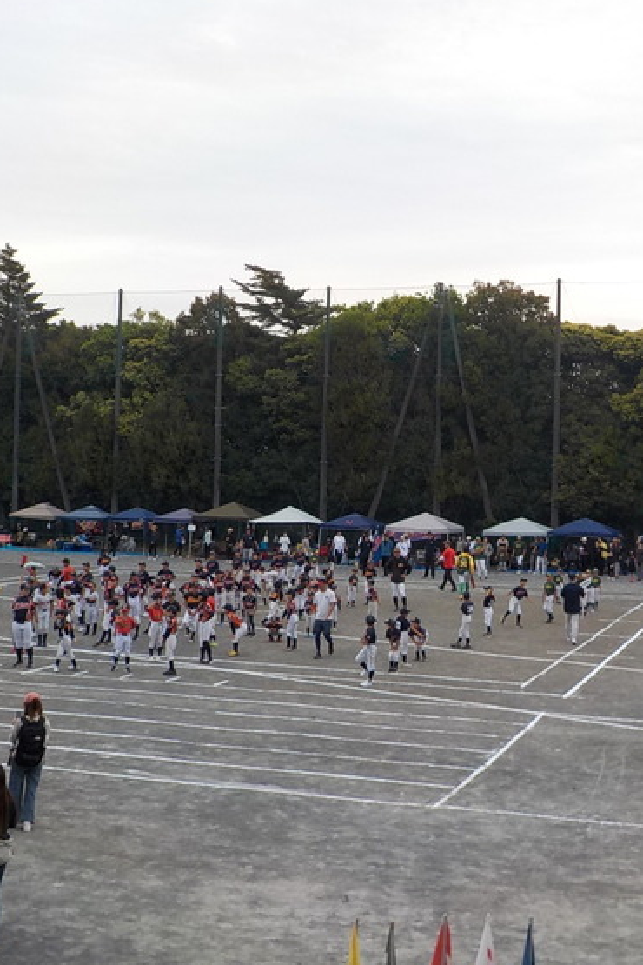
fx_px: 1286
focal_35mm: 48
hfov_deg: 28.0
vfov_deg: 41.1
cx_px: 399
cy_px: 463
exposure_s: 1/800
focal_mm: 4.1
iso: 125
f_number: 3.3
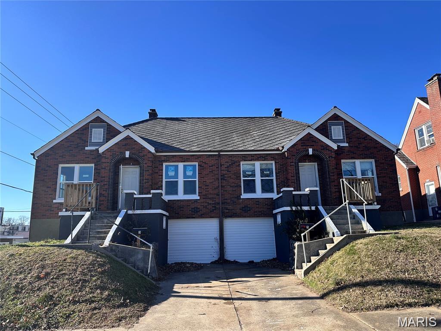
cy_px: 166
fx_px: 306
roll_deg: -0.5
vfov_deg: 56.8
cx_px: 220
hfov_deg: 71.6
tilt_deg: +11.9
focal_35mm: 24
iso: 80
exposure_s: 1/2882
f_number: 1.78
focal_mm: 6.86
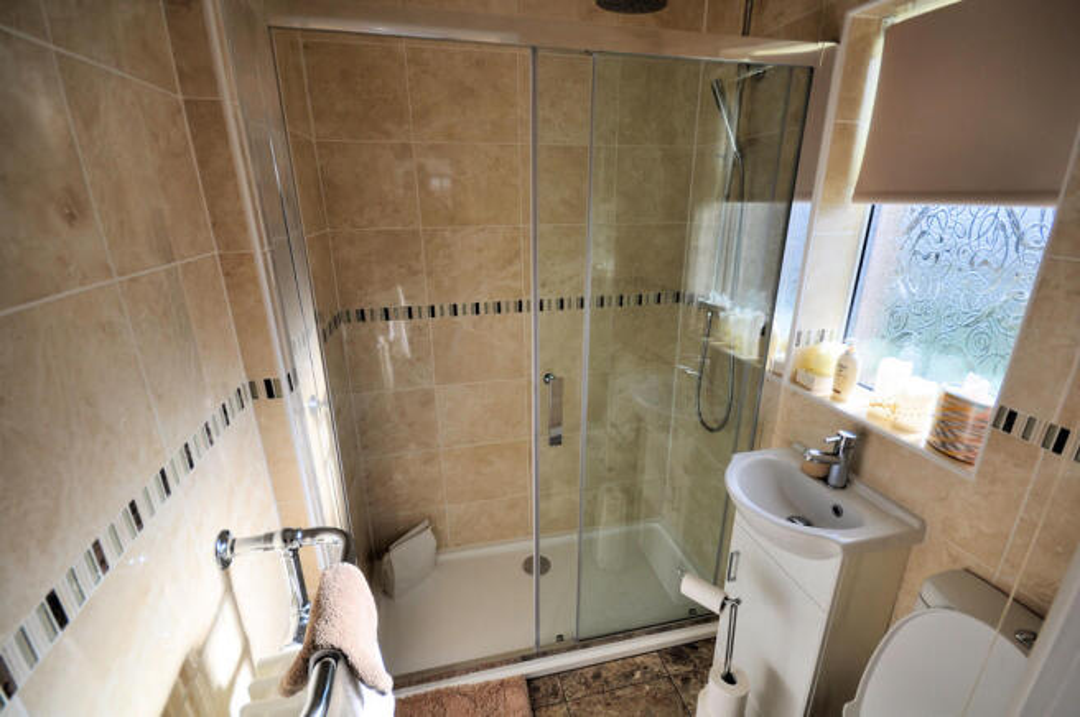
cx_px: 540
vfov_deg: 77.2
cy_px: 358
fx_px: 450
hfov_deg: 100.4
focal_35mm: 15
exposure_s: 1/160
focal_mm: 10
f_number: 6.3
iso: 200
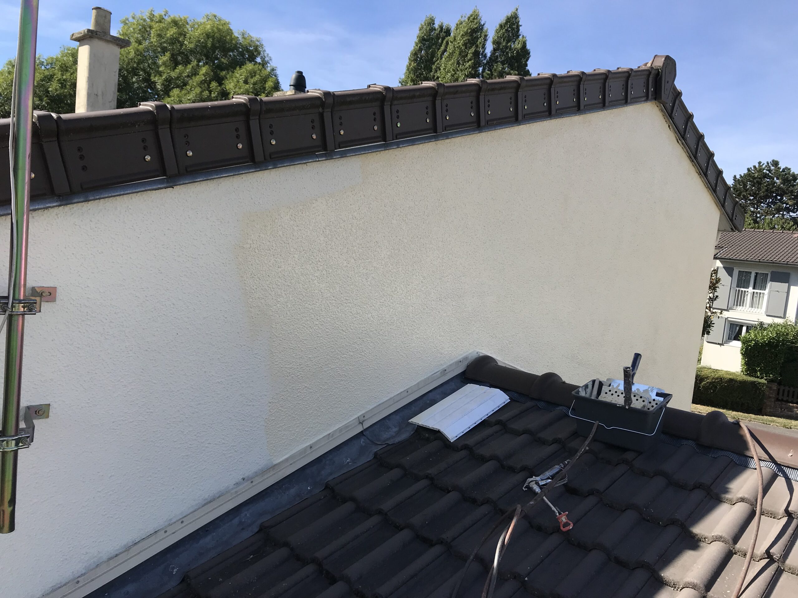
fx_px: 645
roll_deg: -6.5
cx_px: 399
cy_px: 299
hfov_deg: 63.4
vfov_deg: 49.7
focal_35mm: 28
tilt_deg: -3.9
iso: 20
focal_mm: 3.99
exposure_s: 1/1650
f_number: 1.8
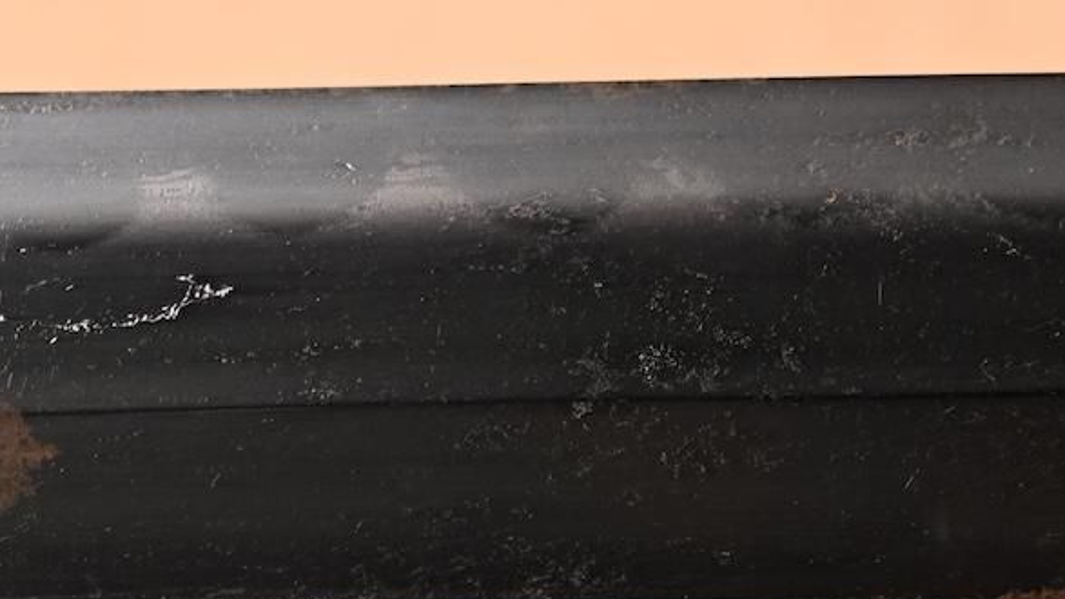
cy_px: 295
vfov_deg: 4.5
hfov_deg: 8.0
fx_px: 7624
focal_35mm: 270
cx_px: 269
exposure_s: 1/2
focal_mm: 72
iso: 100
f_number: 5.3
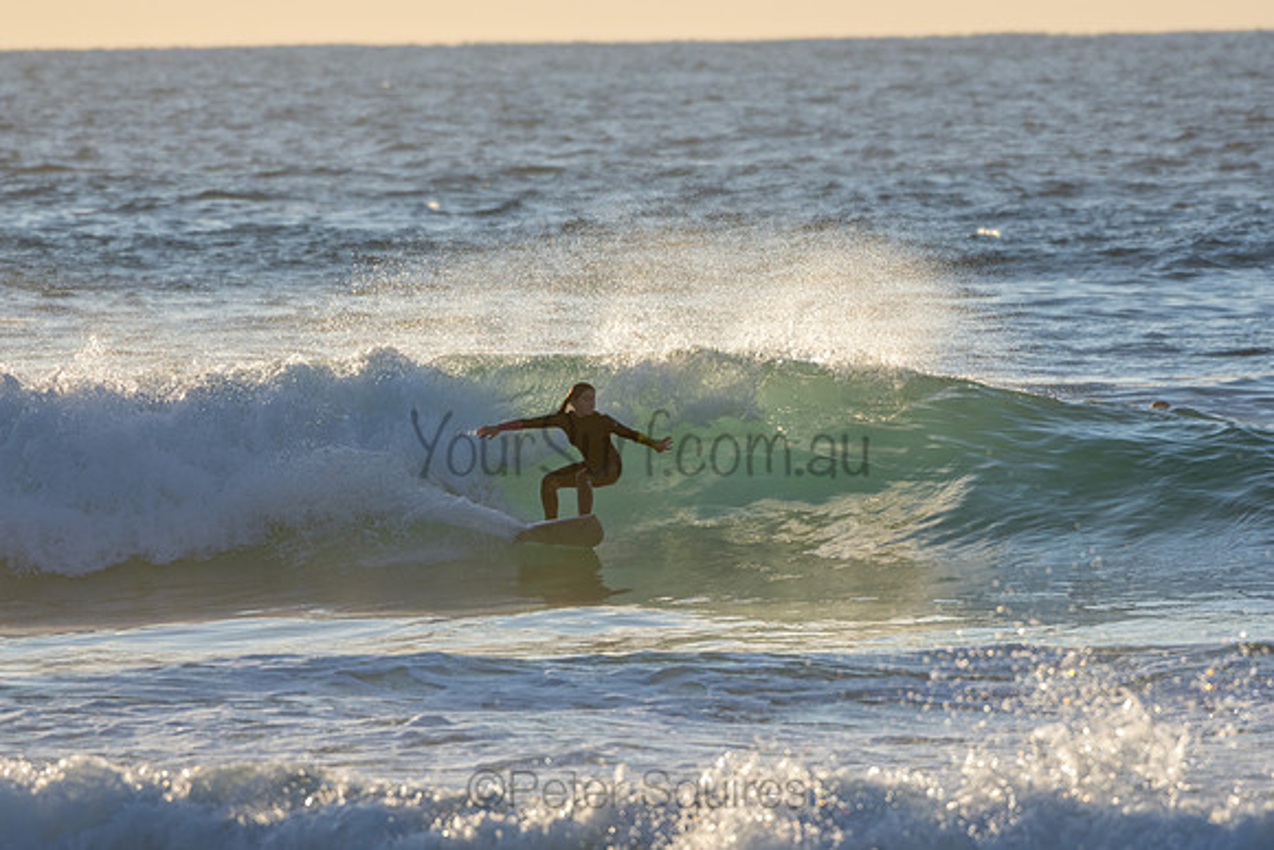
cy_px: 425
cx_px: 637
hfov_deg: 3.6
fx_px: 20175
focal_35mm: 570
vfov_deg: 2.4
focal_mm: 380
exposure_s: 1/1250
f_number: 5.6
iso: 220
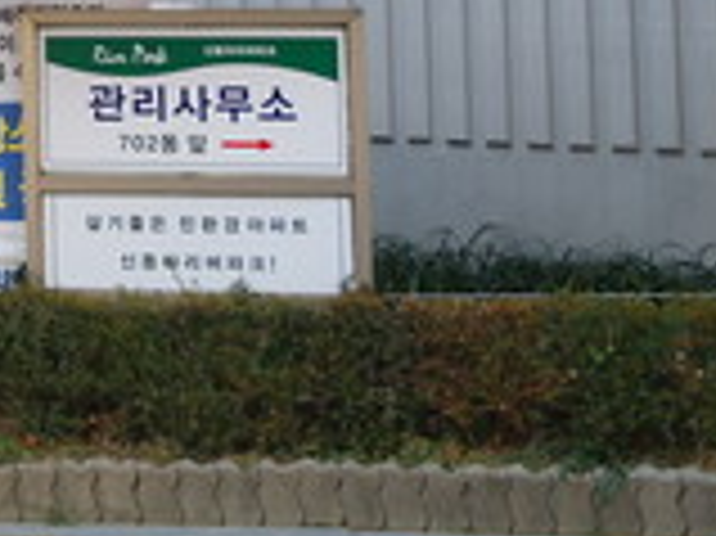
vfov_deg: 11.3
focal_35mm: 126
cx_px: -513
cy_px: -261
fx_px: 2604
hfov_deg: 14.1
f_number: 4.3
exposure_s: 1/125
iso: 200
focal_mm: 24
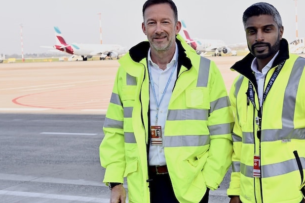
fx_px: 534
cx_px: 211
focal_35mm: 63
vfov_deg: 21.5
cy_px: 68
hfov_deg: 31.6
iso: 100
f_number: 6.3
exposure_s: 1/100
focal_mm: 38
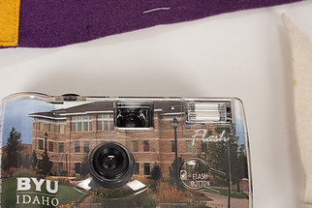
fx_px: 780
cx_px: 94
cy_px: 139
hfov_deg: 22.5
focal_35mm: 90
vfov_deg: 15.2
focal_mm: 50
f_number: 6.3
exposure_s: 1/125
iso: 200
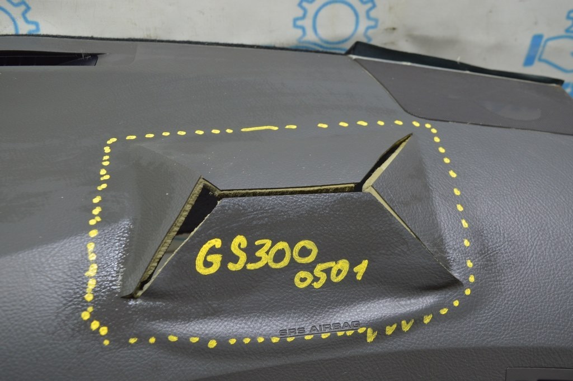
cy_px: 190
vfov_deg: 36.8
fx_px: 573
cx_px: 286
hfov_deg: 53.2
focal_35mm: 36
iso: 400
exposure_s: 1/20
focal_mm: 24
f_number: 5.6
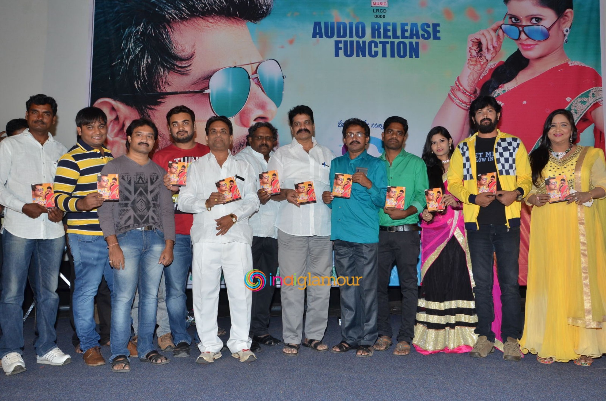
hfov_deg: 57.3
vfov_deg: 39.8
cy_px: 200
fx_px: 554
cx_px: 303
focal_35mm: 33
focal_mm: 22
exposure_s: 1/125
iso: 800
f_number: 6.3
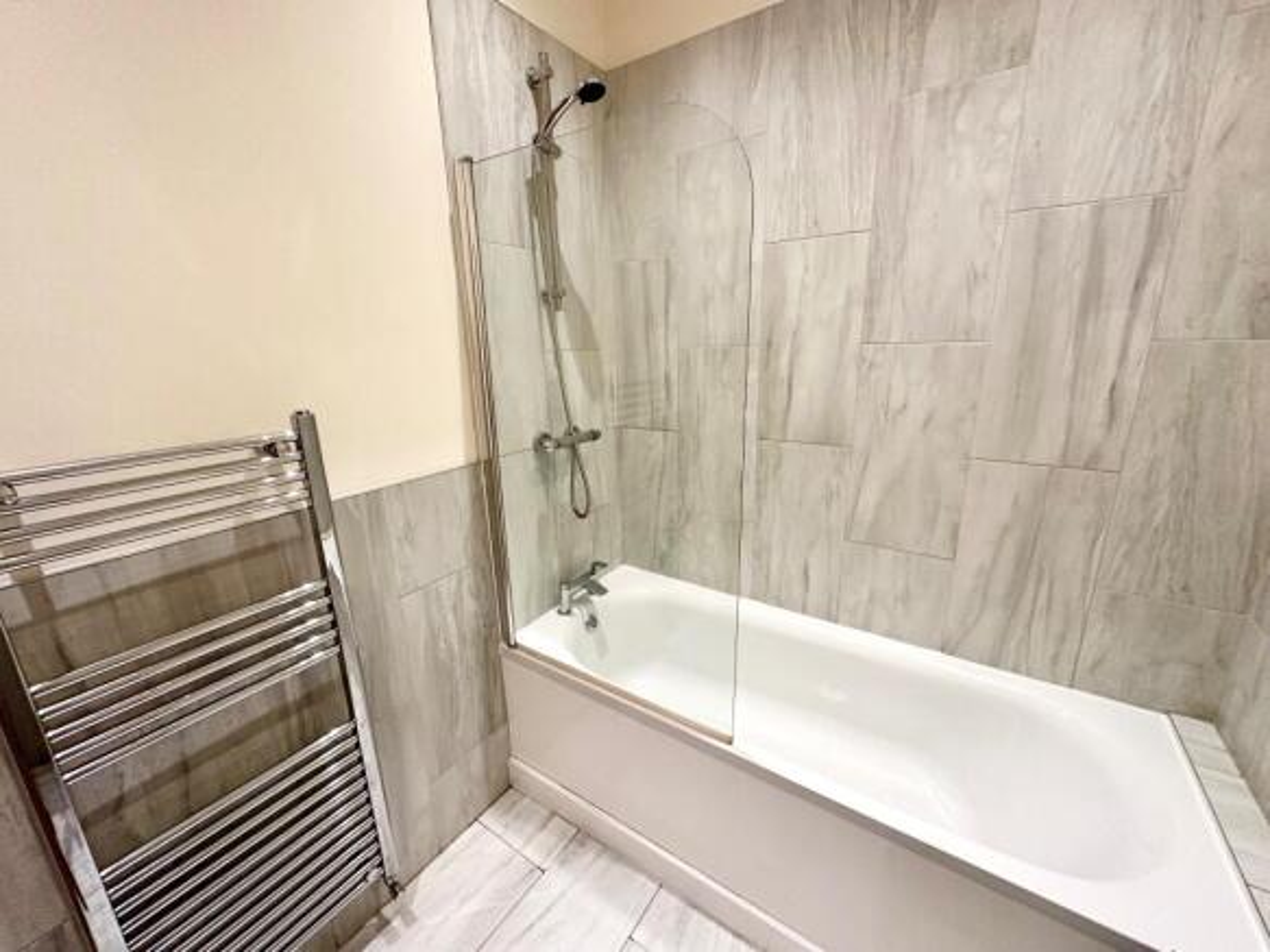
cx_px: 635
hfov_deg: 102.1
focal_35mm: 14
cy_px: 476
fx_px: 514
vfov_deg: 85.7
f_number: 2.2
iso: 250
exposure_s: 1/100
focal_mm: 2.22
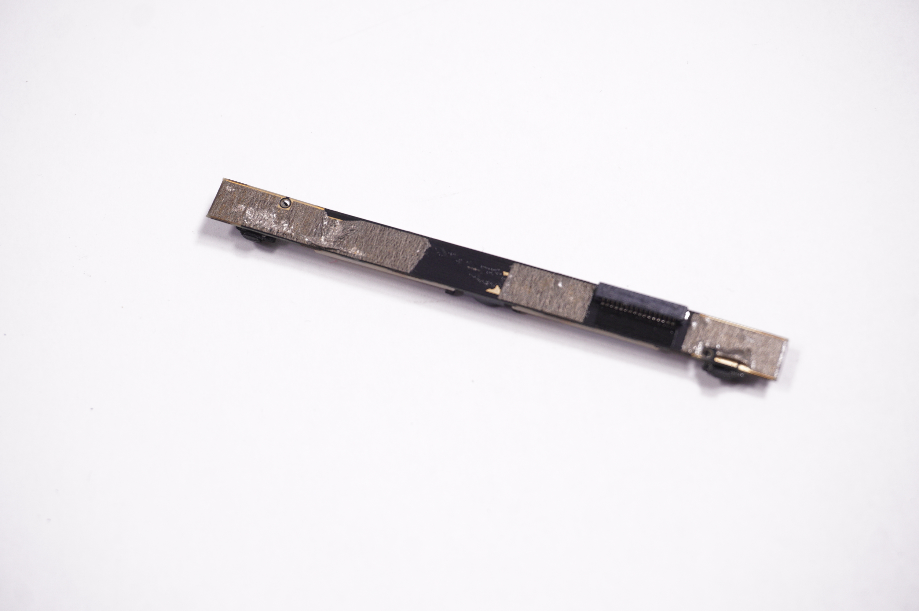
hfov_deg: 32.7
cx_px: 460
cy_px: 306
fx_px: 1569
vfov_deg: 22.0
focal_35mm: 62
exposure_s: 1/250
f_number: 5.6
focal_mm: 41
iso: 640
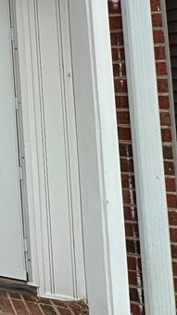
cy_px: 49
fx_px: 384
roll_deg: +1.1
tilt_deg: +3.1
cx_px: -262
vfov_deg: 42.0
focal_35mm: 46
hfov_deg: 14.5
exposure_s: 1/1304
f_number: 2.2
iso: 50
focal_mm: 2.22
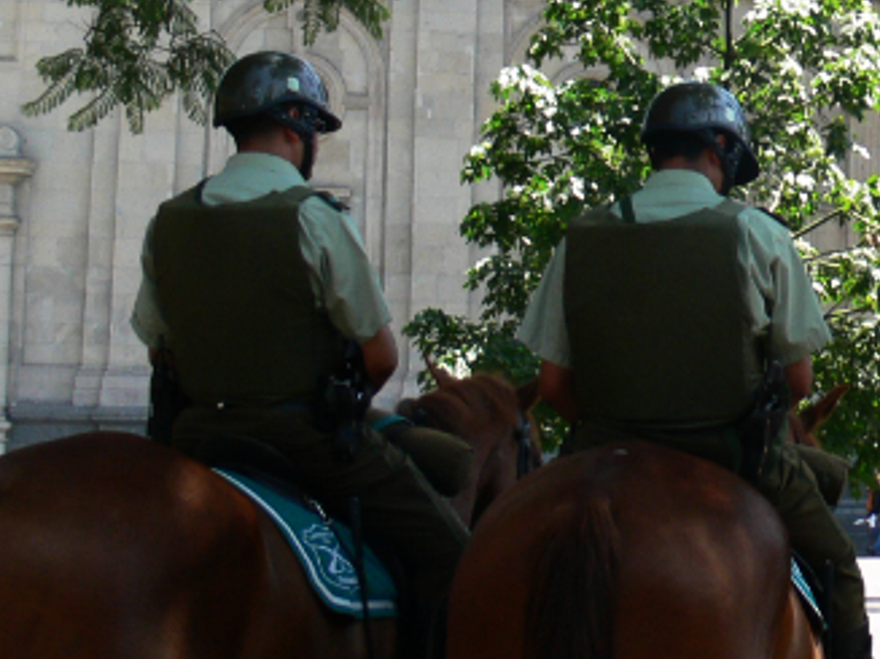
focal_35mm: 107
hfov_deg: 17.6
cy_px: -24
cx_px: 1025
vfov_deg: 13.6
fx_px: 2719
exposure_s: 1/100
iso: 80
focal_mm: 7.4
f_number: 4
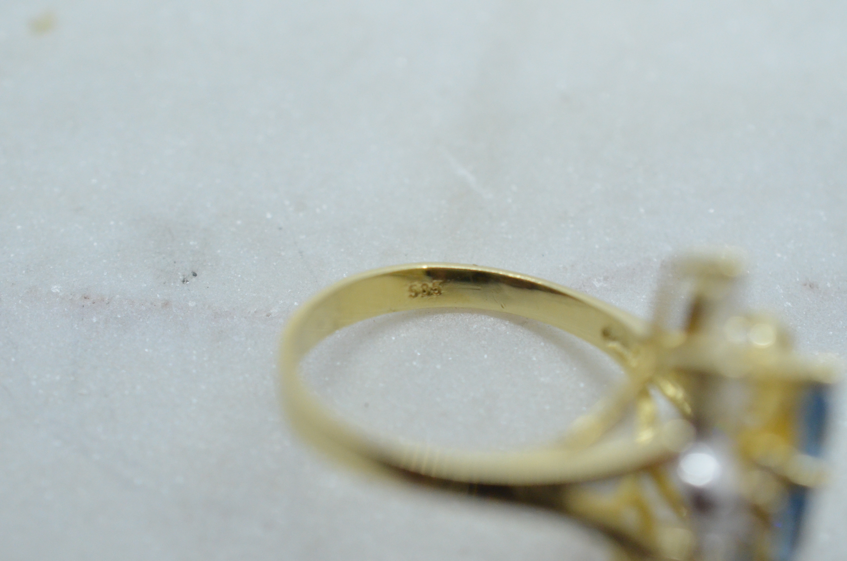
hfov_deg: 33.5
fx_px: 1409
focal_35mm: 60
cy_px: 280
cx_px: 424
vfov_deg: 22.5
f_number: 6.3
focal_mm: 40
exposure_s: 1/800
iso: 2500
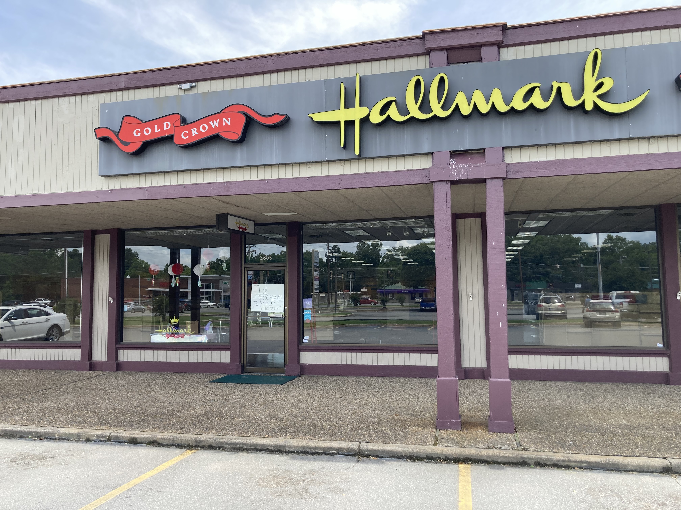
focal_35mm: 28
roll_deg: -0.2
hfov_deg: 63.4
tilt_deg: +5.2
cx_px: 340
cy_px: 255
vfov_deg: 49.7
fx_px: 551
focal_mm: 3.99
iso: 20
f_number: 1.8
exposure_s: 1/408
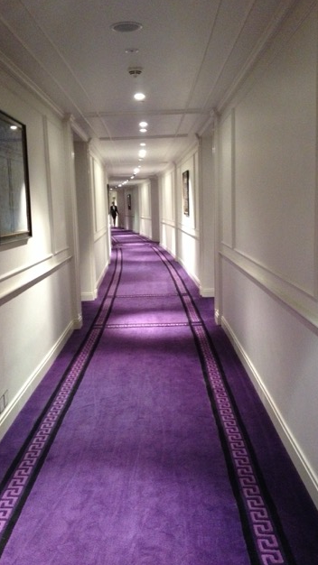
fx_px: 585
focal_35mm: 39
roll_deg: +2.9
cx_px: 137
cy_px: 280
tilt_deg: -12.0
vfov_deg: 51.6
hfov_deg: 30.4
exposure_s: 1/20
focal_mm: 4.28
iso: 400
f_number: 2.4
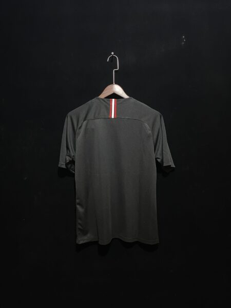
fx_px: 231
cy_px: 154
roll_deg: +0.7
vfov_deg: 67.3
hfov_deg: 53.1
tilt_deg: -6.7
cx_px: 116
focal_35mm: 26
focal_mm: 4.25
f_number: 1.8
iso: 1000
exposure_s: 1/27
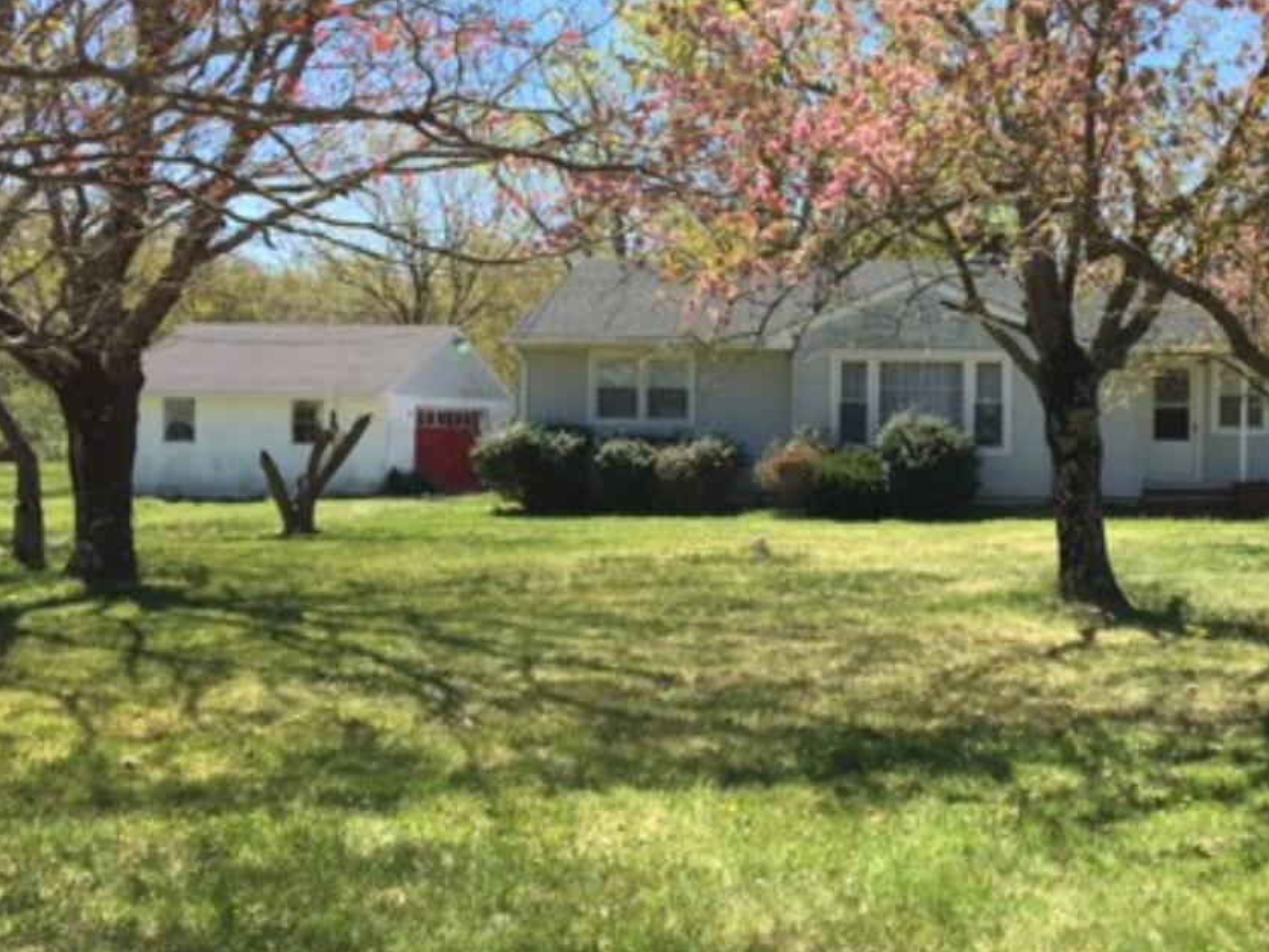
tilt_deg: -0.9
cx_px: 944
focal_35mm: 50
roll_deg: -0.4
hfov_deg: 37.3
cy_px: 452
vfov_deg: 29.1
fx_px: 1833
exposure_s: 1/884
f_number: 2.2
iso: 25
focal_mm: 4.15
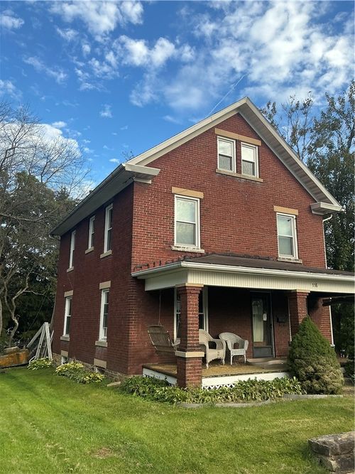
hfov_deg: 49.7
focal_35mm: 28
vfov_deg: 63.5
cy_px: 237
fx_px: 383
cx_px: 178
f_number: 1.8
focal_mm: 3
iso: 25
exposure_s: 1/683
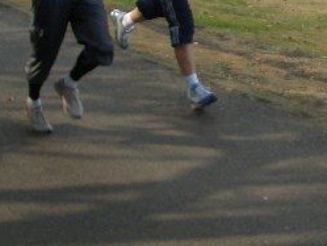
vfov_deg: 15.9
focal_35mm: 90
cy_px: -29
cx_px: 280
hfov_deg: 21.4
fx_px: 851
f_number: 2.6
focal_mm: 5.8
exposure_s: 1/640
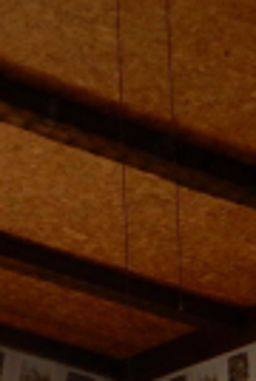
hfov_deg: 10.6
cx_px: -13
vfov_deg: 15.3
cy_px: 449
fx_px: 1369
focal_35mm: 129
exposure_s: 1/30
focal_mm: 4.5
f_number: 3.7
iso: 160
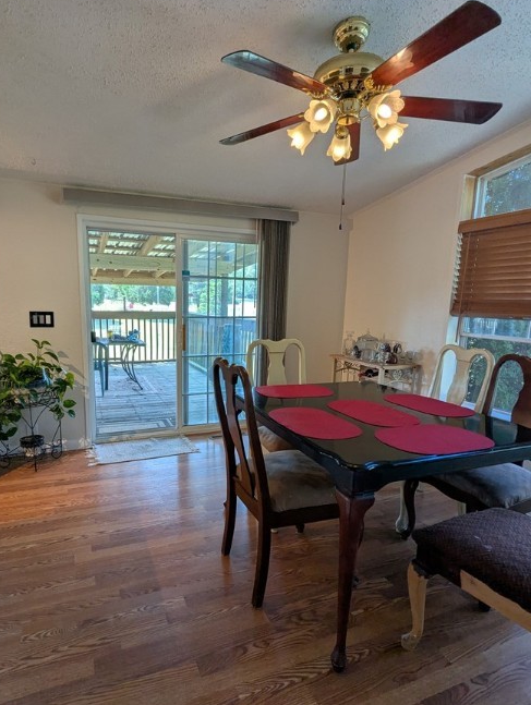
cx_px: 236
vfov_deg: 84.5
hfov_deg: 68.6
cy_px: 367
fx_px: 388
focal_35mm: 19
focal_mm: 2.35
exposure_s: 1/120
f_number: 2.2
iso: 115
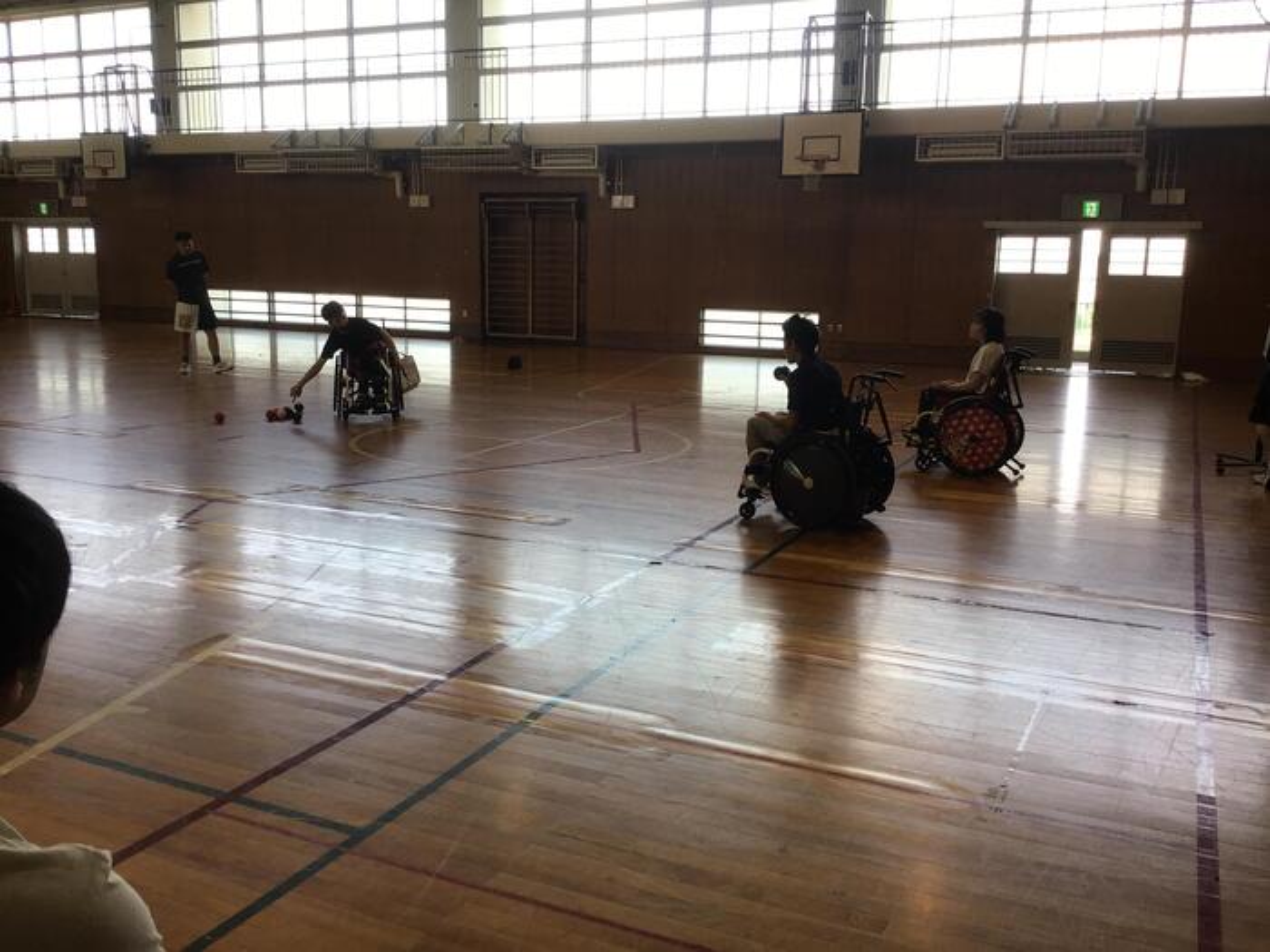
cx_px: 635
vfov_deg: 45.4
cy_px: 476
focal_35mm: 31
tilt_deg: -11.8
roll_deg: -0.3
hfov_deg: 58.4
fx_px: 1137
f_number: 2.4
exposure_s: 1/60
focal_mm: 3.3
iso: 25
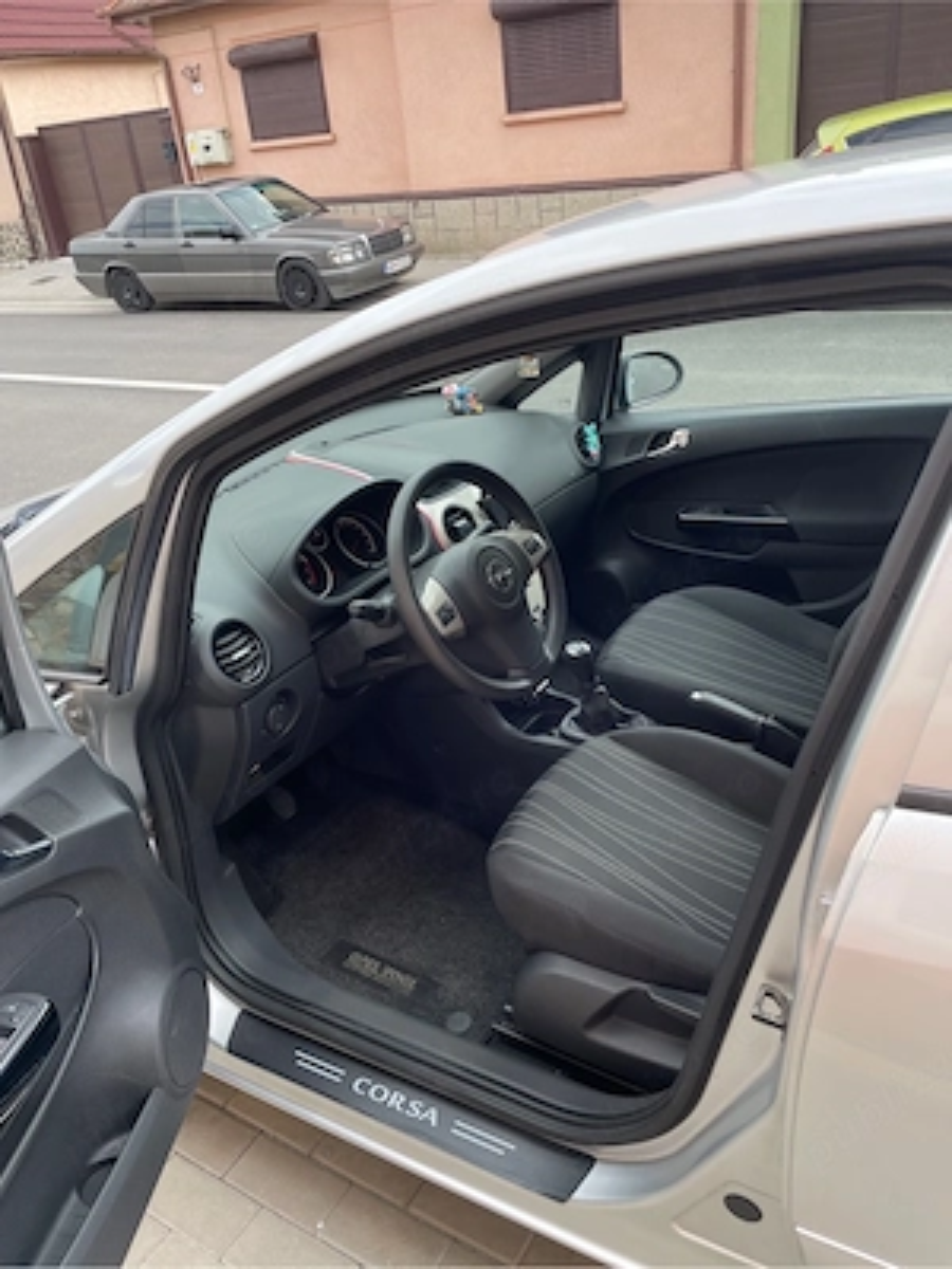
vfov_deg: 67.3
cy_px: 634
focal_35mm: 26
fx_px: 953
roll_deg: +6.4
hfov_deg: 53.1
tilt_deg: -28.1
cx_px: 476
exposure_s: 1/365
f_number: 1.6
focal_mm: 4.2
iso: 32
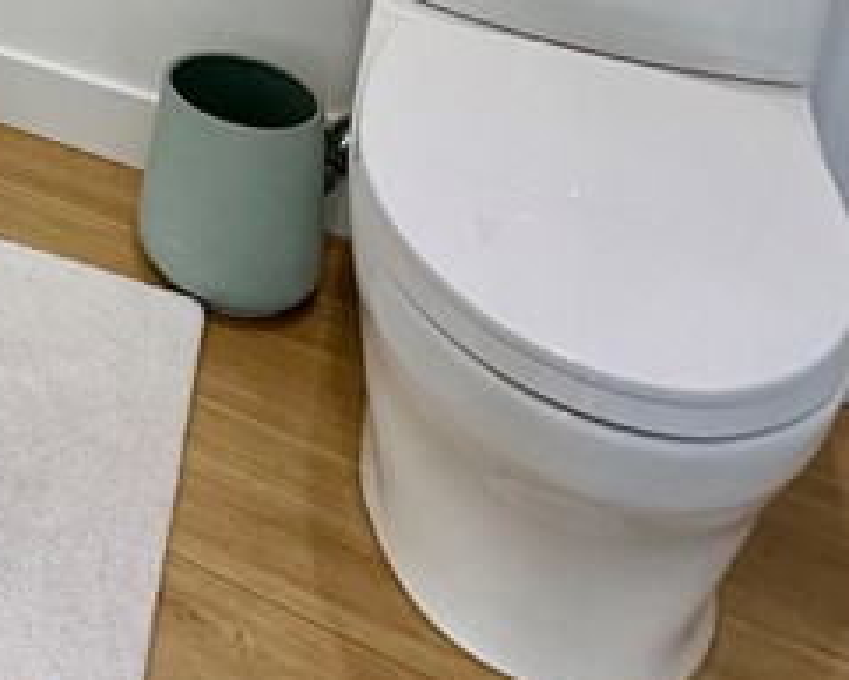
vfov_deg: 20.6
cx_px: -504
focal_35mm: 58
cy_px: -451
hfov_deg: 23.8
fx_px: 1458
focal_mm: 2.22
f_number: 2.2
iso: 64
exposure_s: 1/120
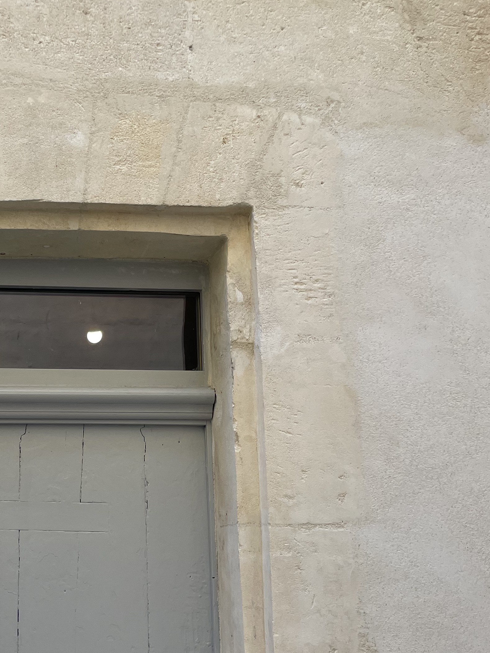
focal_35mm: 50
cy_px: 362
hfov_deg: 28.2
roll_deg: +0.3
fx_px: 944
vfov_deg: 38.1
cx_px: 66
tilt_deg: +12.4
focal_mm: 4.2
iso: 32
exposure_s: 1/432
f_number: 1.6
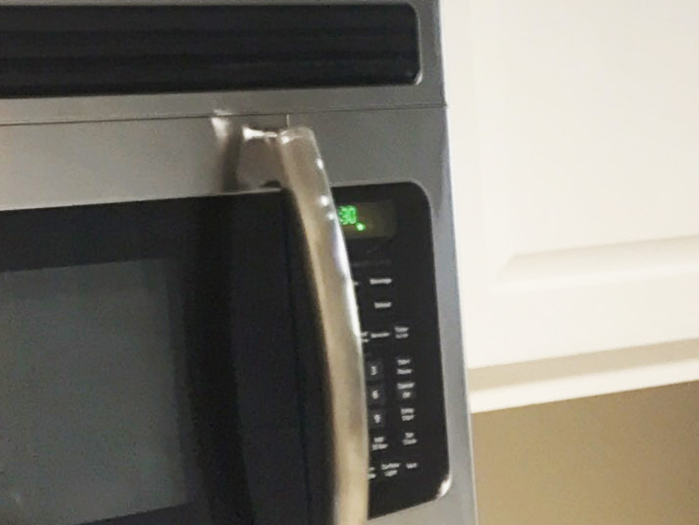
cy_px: 1015
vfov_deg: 8.9
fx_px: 3191
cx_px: 1370
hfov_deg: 11.4
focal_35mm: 158
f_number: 1.8
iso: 32
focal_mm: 3.99
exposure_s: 1/120
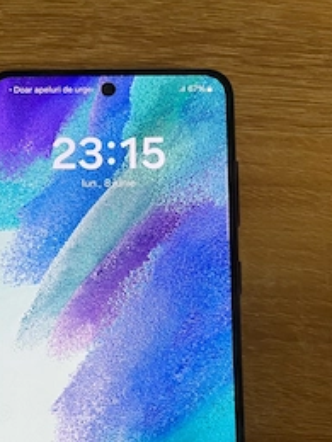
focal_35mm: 40
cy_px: 333
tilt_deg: -83.0
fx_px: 512
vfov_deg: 45.1
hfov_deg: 35.7
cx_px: 123
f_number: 1.6
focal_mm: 4.2
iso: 200
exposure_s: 1/60
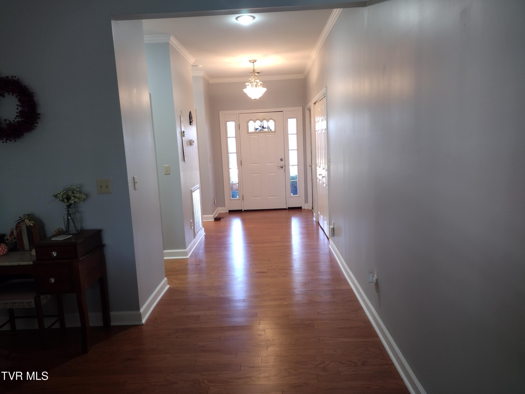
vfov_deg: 51.4
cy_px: 197
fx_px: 409
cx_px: 262
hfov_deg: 65.3
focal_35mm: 27
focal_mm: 4.71
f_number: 1.7
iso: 353
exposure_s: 1/40
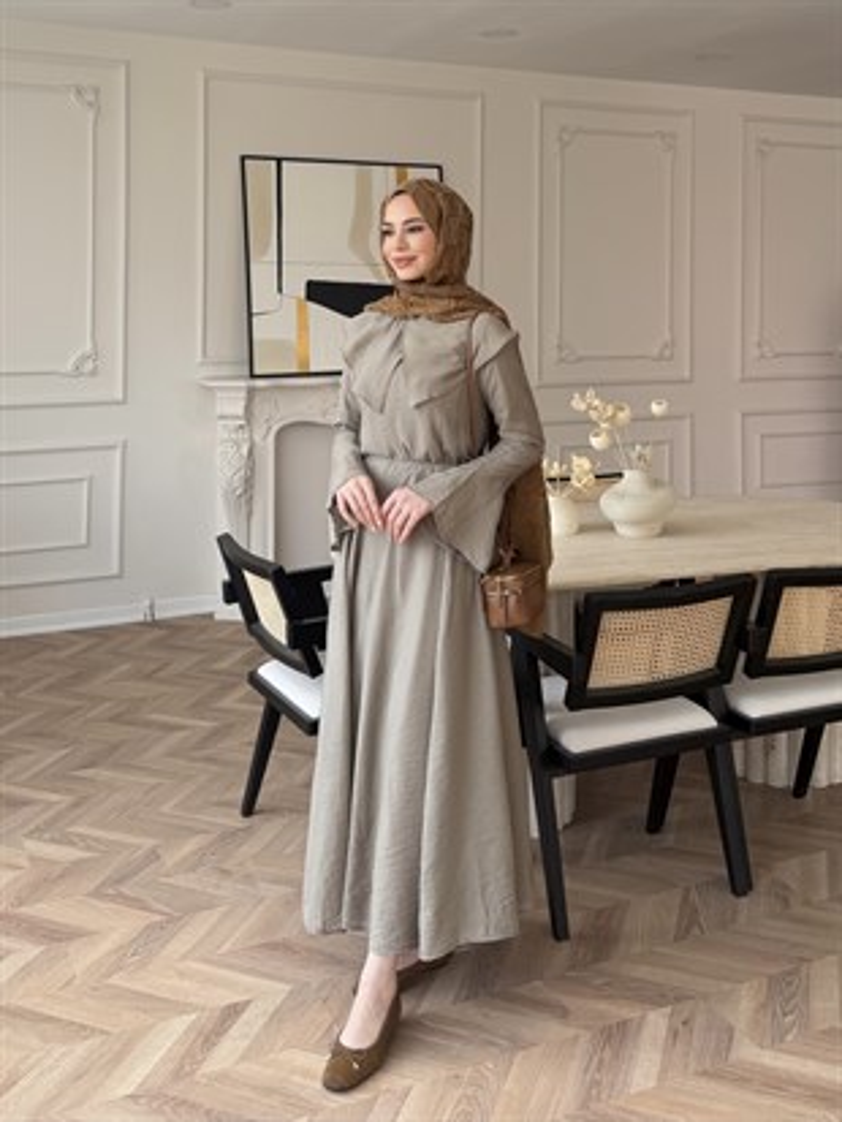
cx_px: 421
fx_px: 778
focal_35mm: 24
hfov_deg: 56.8
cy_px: 561
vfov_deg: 71.6
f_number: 1.78
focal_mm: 6.76
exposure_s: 1/342
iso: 80
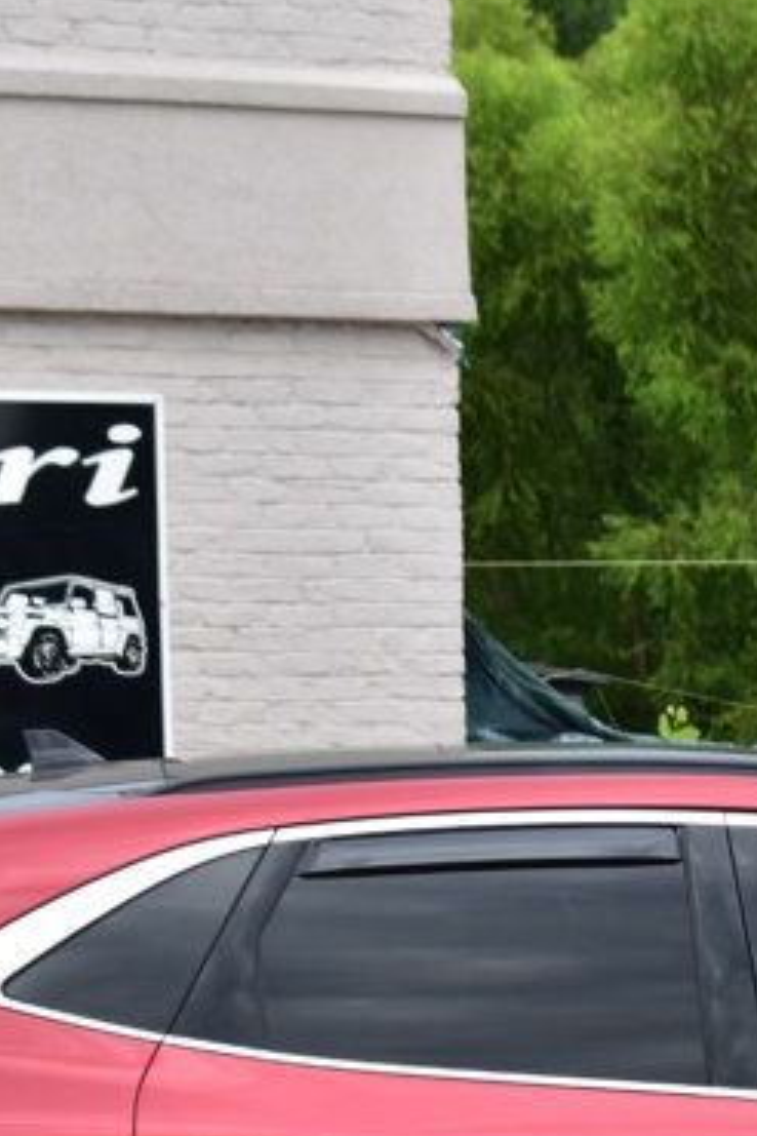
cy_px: 1001
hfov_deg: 6.8
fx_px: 6308
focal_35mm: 200
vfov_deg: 10.2
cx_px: 828
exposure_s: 1/160
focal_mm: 48
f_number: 9
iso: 400
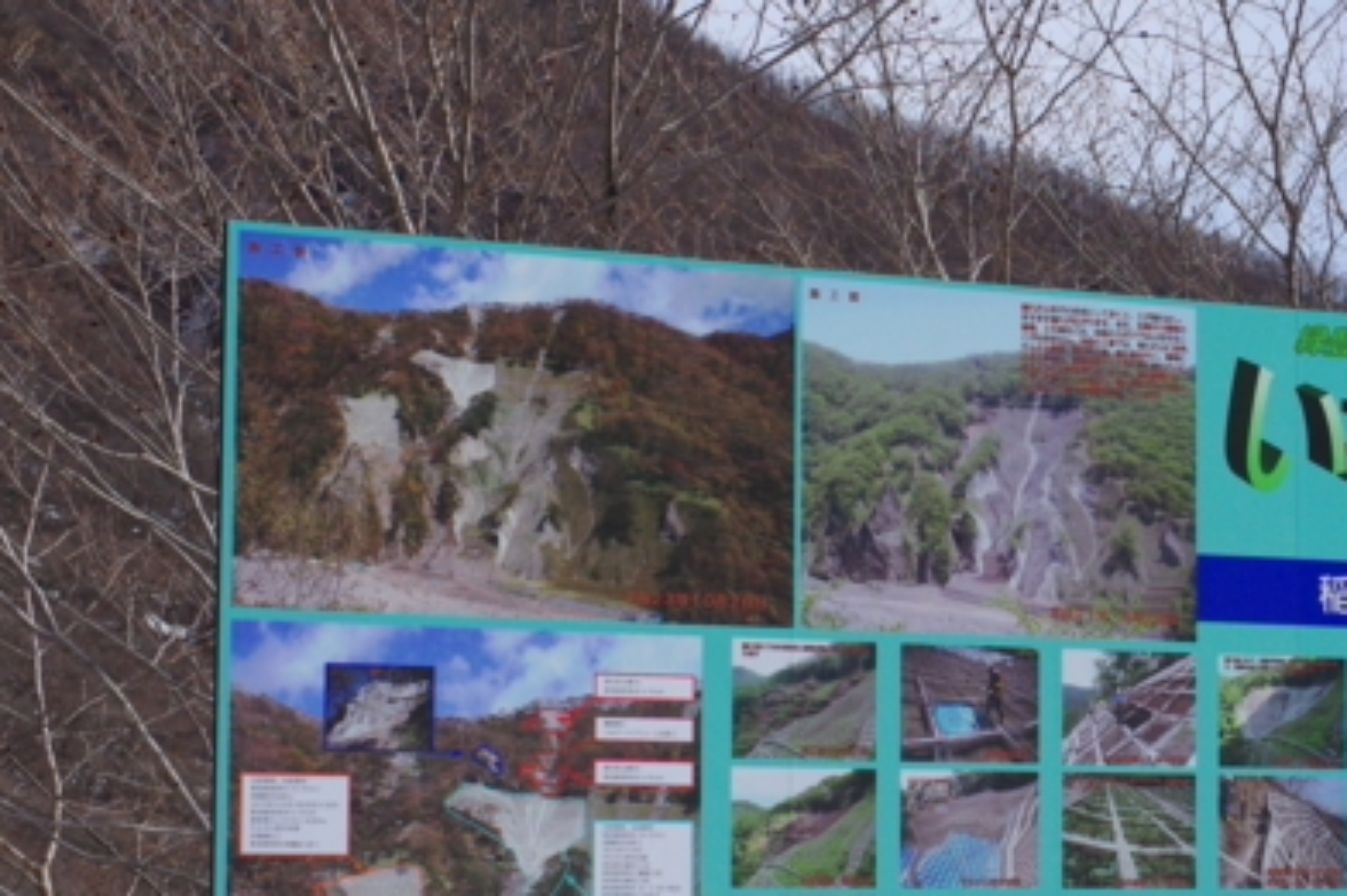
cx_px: 1110
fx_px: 3964
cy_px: 498
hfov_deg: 19.1
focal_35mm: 106
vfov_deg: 12.9
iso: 400
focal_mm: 35
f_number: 8
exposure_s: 1/1000
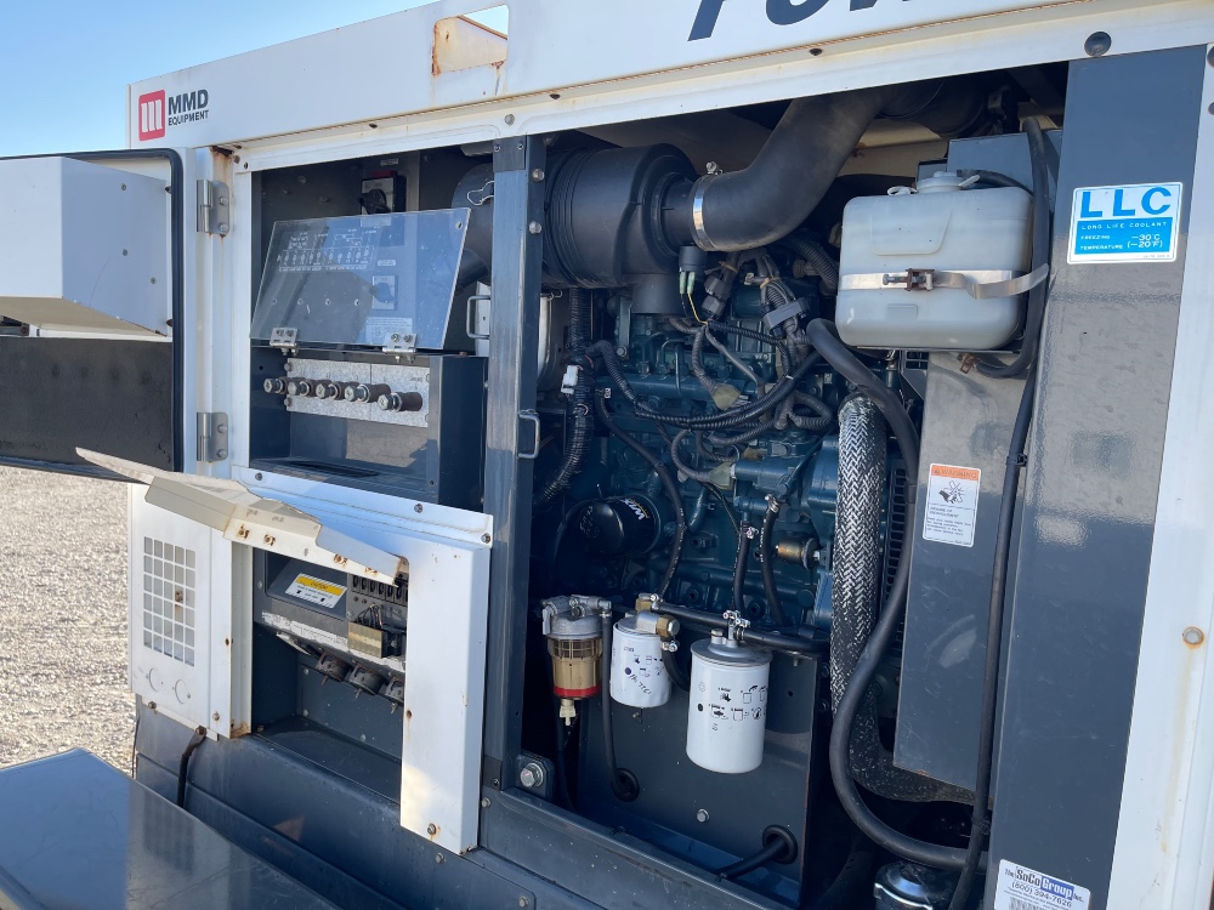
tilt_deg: -5.4
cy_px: 455
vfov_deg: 54.9
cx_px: 607
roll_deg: -2.4
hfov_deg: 69.4
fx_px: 877
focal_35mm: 25
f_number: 1.6
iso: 32
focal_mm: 5.1
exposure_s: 1/722
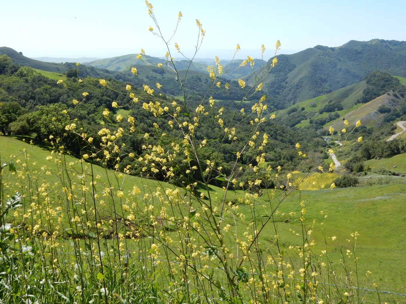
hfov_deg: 43.9
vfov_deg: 33.6
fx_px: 504
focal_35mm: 43
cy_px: 152
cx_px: 203
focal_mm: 7.6
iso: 125
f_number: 4.2
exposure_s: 1/800
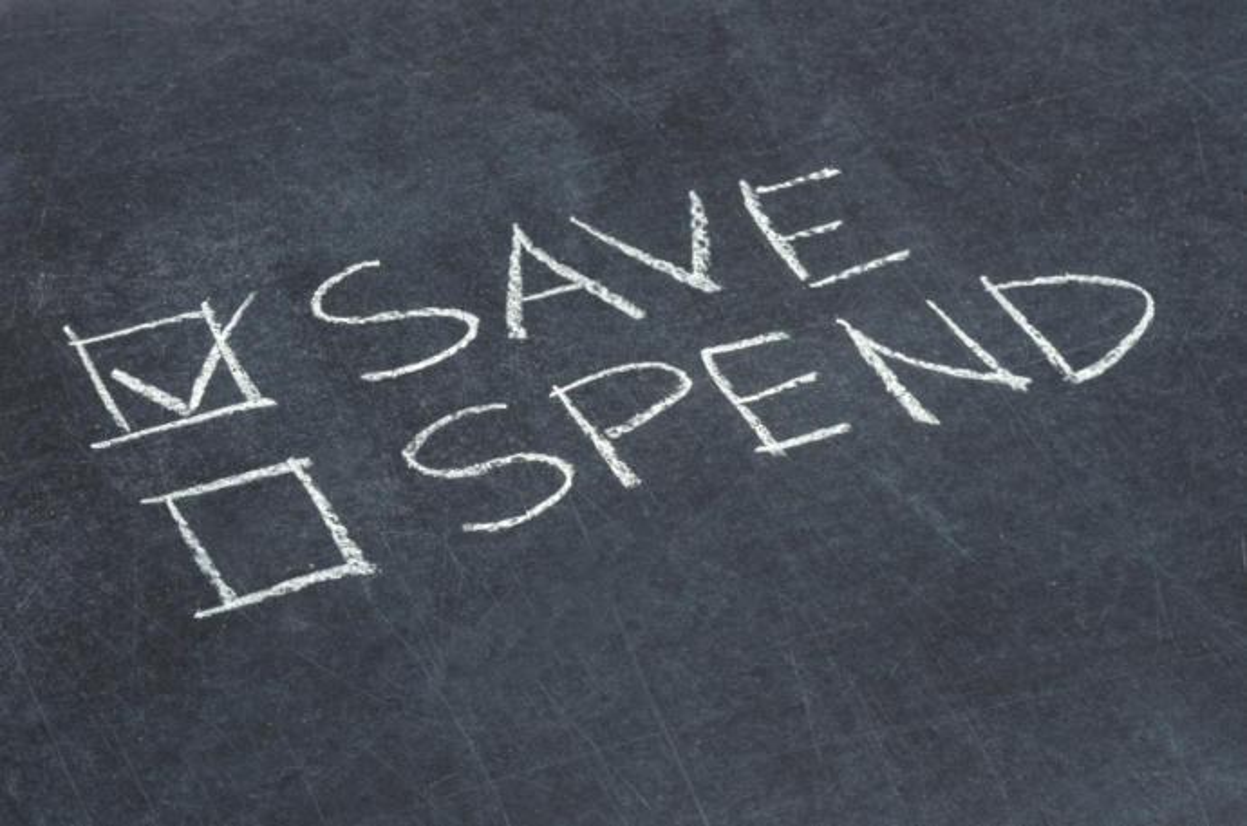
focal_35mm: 84
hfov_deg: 24.2
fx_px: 2904
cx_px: 624
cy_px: 413
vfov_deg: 16.2
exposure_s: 2
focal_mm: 56
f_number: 13
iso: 200
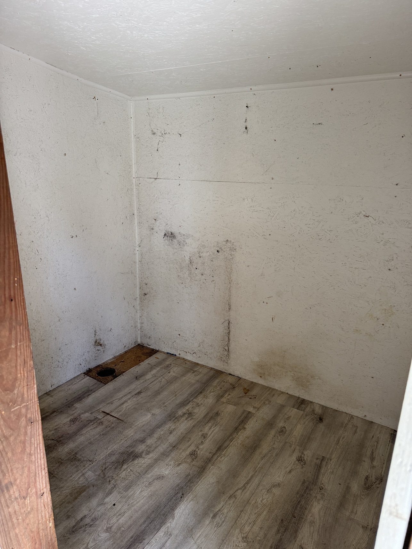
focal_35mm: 24
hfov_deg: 56.8
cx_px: 206
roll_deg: +1.0
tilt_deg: -14.8
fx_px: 381
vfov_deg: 71.6
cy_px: 274
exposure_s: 1/121
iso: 160
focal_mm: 6.76
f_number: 1.78
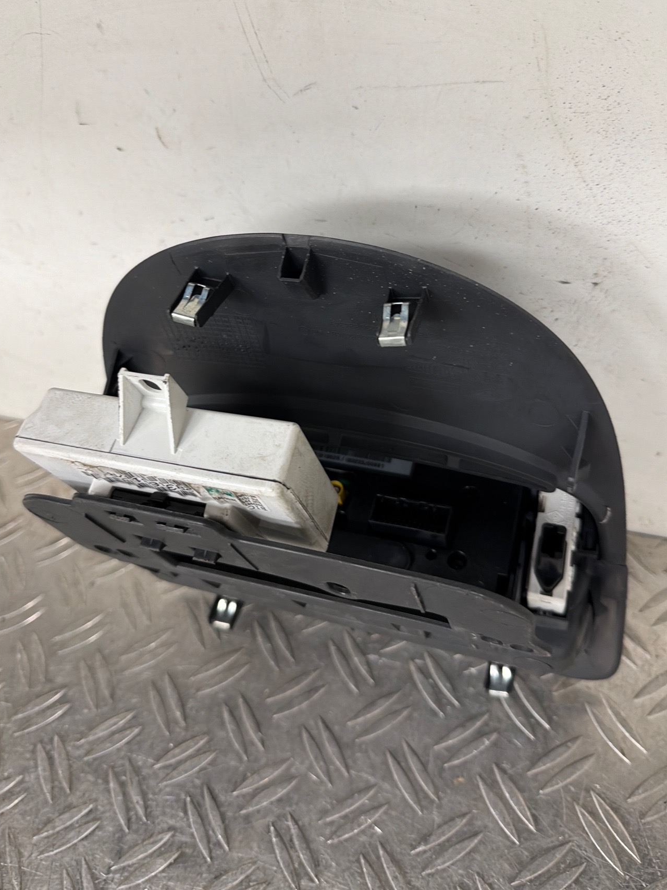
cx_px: 334
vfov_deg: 65.1
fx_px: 694
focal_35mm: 27
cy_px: 390
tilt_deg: -48.4
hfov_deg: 51.3
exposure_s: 1/50
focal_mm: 6.76
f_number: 1.78
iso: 160
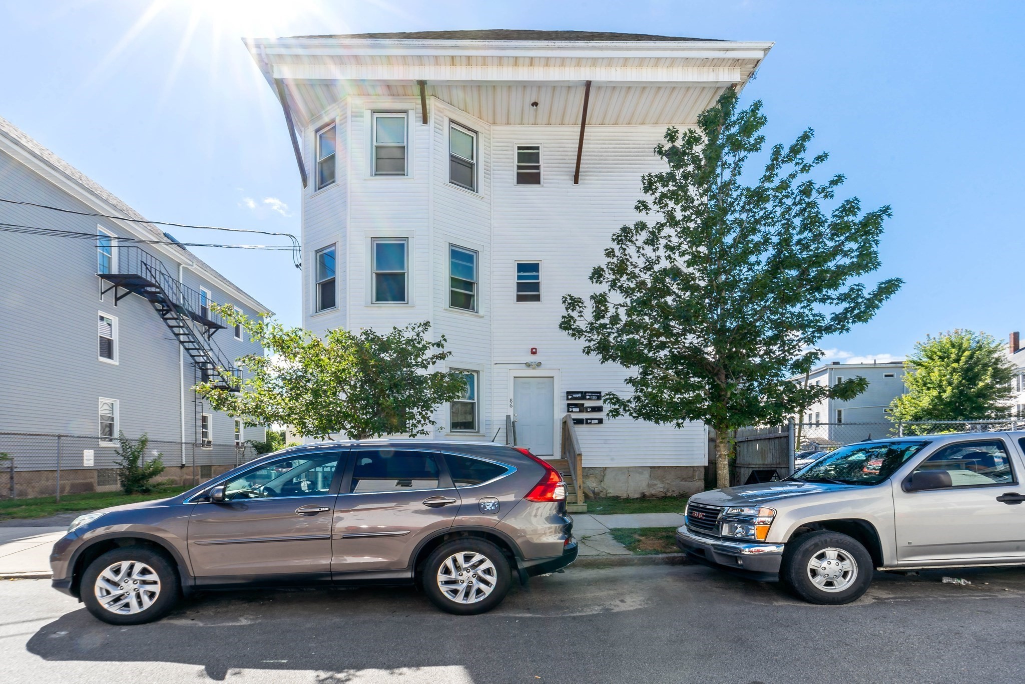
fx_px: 456
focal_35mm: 16
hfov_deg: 96.7
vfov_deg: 73.8
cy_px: 342
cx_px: 512
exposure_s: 1/20
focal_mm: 16
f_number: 22
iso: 100
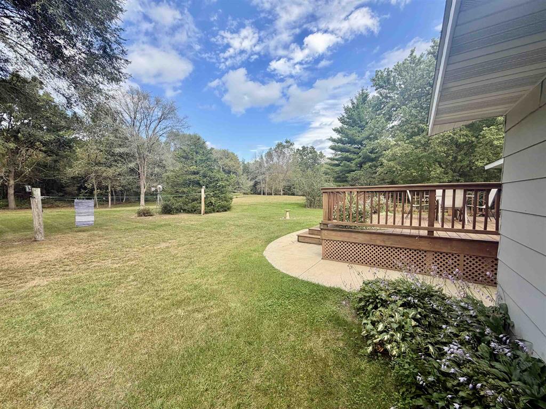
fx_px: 221
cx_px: 273
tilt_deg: -3.4
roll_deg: +0.6
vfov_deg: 85.7
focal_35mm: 14
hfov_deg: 102.1
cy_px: 204
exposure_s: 1/522
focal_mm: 2.22
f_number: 2.2
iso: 40
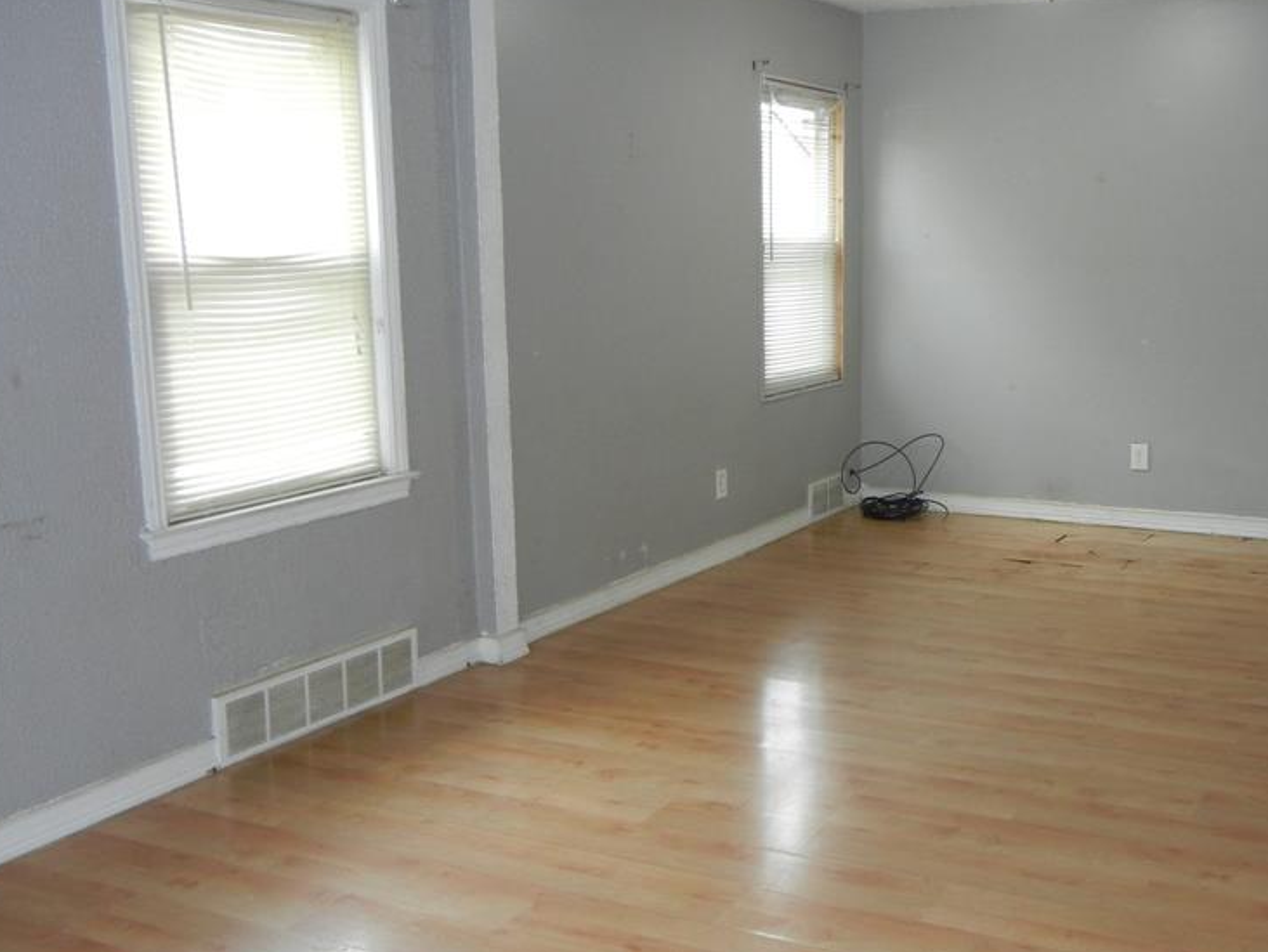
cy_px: 532
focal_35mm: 42
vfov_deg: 34.3
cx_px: 808
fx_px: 1539
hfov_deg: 44.3
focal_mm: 5.4
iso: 347
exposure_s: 1/30
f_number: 3.5
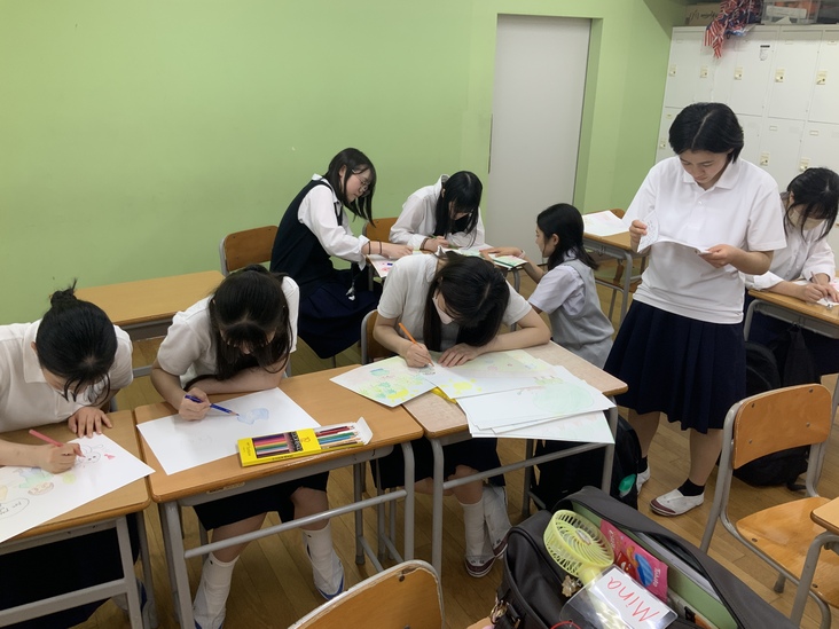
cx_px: 420
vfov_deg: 48.2
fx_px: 703
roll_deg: -0.1
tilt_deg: -20.7
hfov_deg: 61.7
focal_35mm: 29
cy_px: 314
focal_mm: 3
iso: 50
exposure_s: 1/120
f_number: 1.8
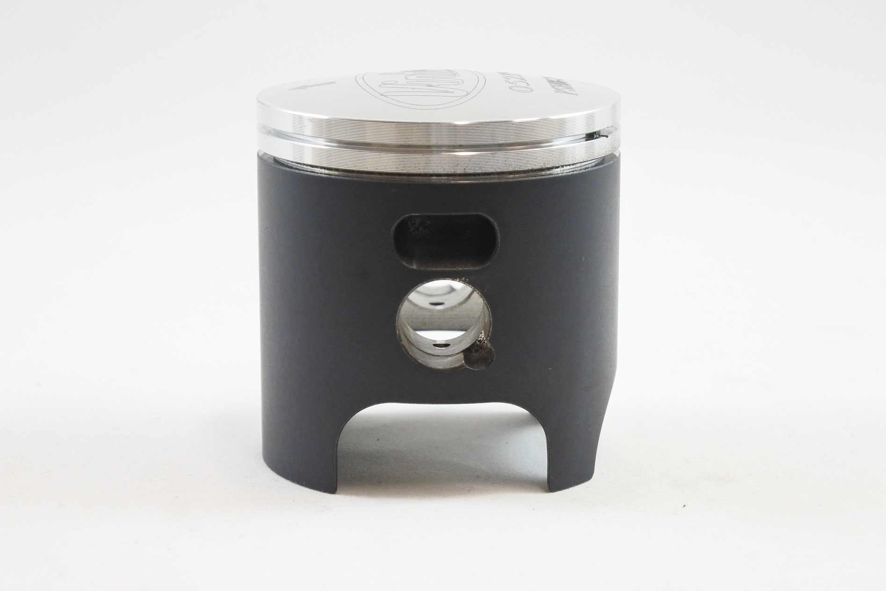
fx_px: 1501
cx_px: 443
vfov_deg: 22.3
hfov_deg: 32.9
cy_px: 296
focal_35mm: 61
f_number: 5
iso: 800
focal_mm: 22.7
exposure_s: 1/125
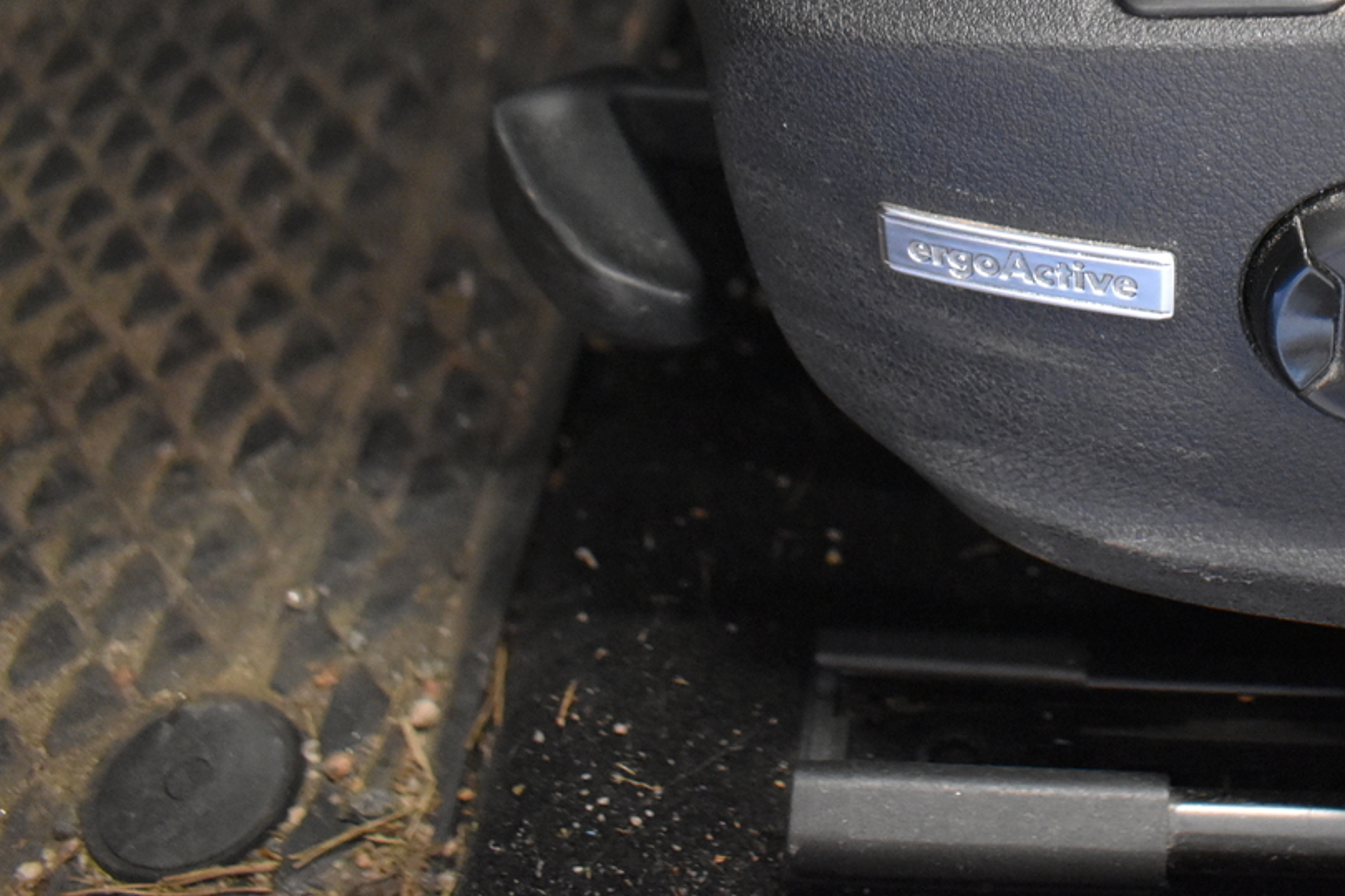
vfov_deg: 24.0
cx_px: 1196
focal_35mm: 54
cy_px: 3
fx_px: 2017
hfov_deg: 34.9
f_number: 3.5
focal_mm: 18
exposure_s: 1/60
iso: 3600
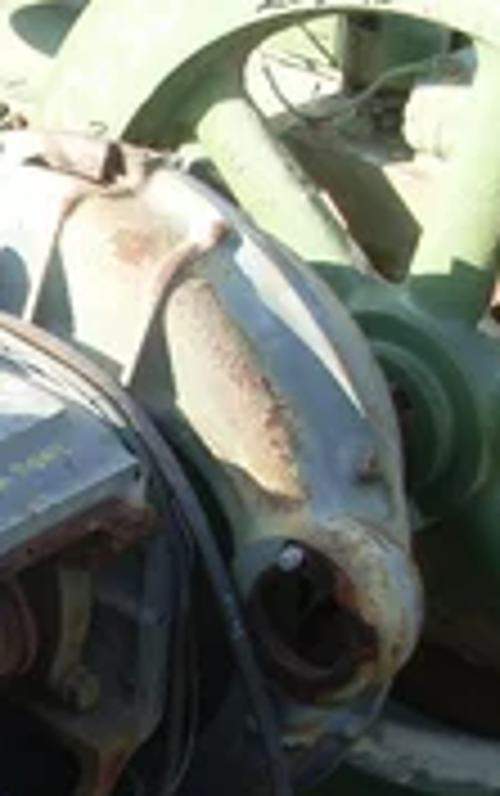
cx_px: -153
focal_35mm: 91
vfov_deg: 22.5
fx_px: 1979
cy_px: 634
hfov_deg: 13.8
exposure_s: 1/250
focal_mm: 6.3
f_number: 3
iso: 80
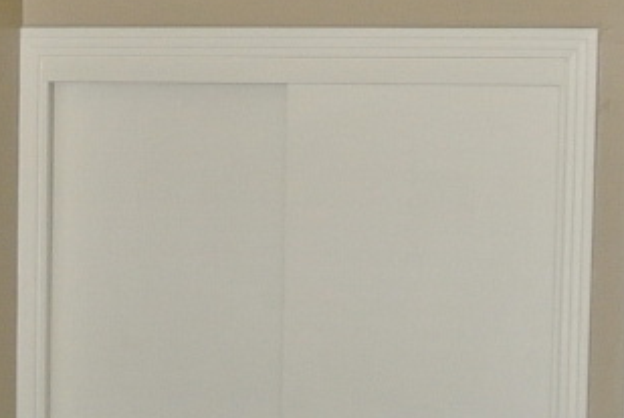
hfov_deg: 10.6
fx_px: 3367
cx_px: 317
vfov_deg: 7.1
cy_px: 440
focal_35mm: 194
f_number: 3.8
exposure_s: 1/60
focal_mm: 11.8
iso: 400
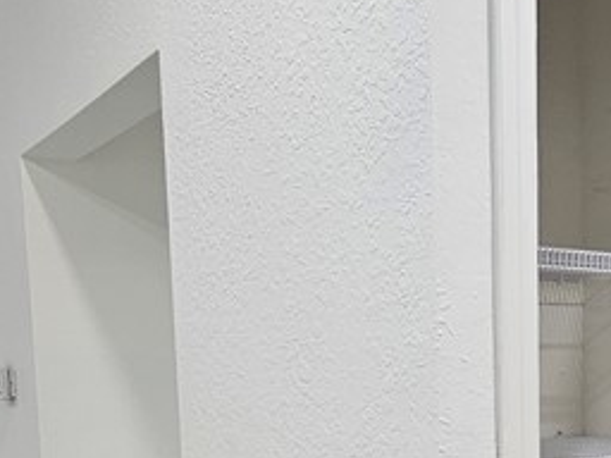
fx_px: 918
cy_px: 499
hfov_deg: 34.7
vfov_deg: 26.0
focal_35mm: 52
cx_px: 554
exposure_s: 1/60
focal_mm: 2.2
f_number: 2.2
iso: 100
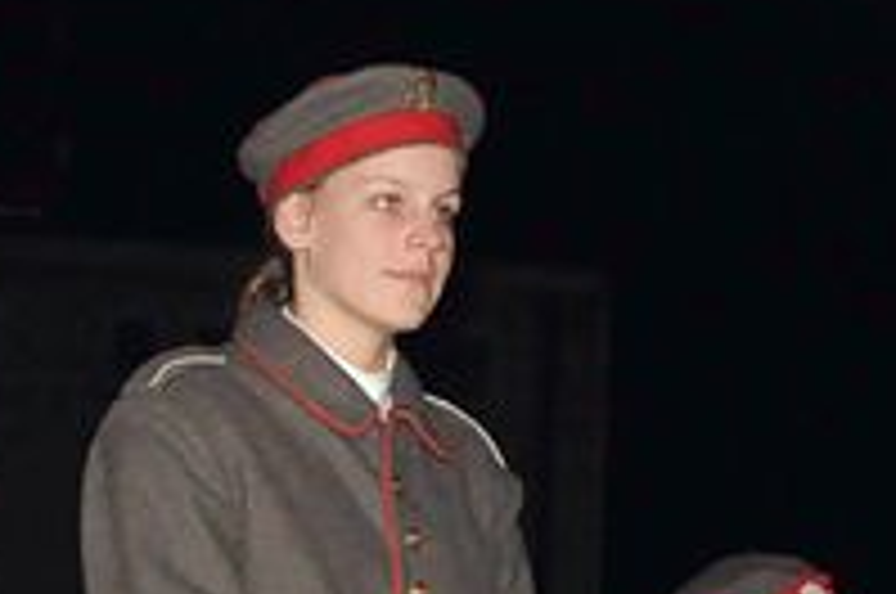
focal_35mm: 205
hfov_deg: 10.1
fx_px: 5094
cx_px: 477
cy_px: 1060
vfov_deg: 6.5
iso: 2500
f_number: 8
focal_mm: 32
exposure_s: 1/60
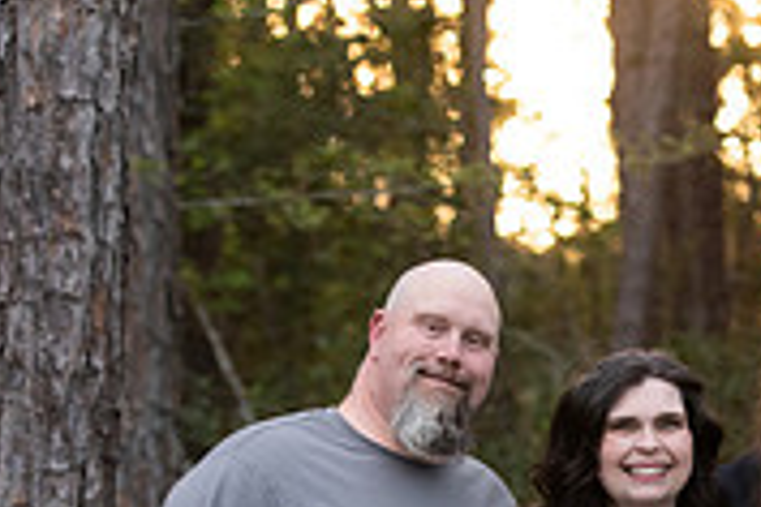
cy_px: 642
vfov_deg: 4.9
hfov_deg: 7.4
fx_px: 5897
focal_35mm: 279
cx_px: 593
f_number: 3.5
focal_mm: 85
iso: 1000
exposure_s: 1/320
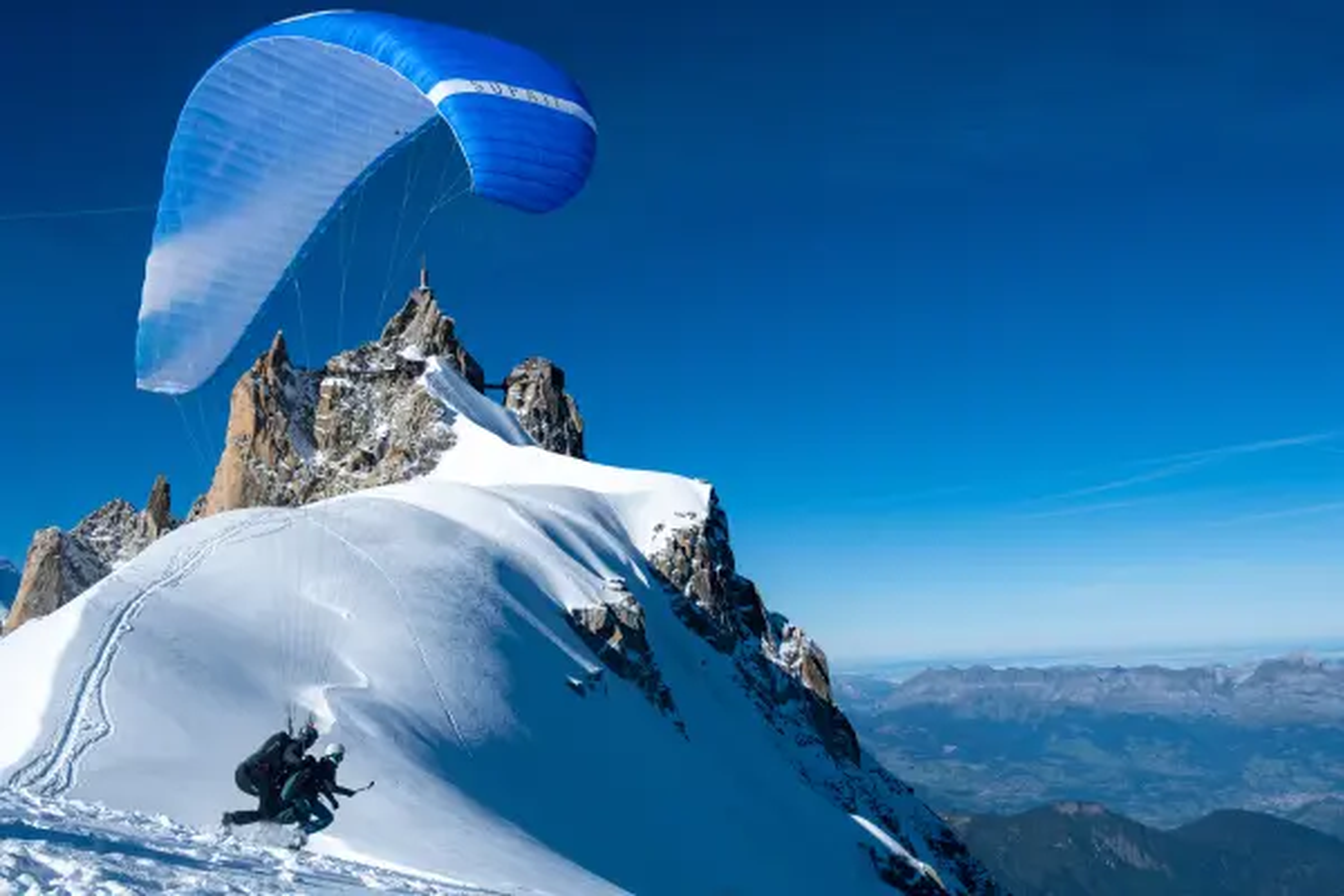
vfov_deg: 41.0
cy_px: 448
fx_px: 1197
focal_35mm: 32
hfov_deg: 58.6
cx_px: 672
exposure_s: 1/500
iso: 160
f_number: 10
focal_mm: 20.5
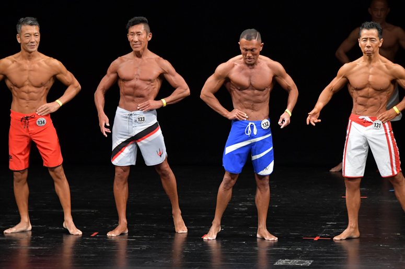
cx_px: 202
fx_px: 3036
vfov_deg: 5.1
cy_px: 134
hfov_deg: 7.6
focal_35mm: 270
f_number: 5.6
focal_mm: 180
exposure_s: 1/400
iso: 3200
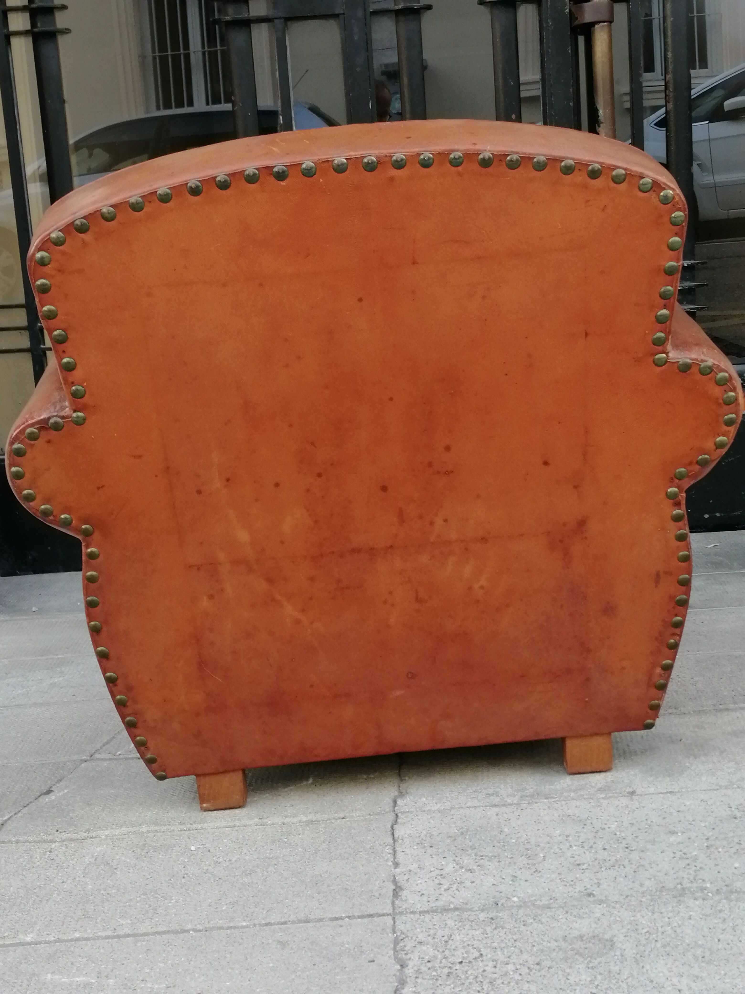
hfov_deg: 31.5
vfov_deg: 41.2
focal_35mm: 46
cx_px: 372
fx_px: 1320
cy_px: 497
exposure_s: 1/127
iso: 50
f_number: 1.8
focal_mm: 3.62
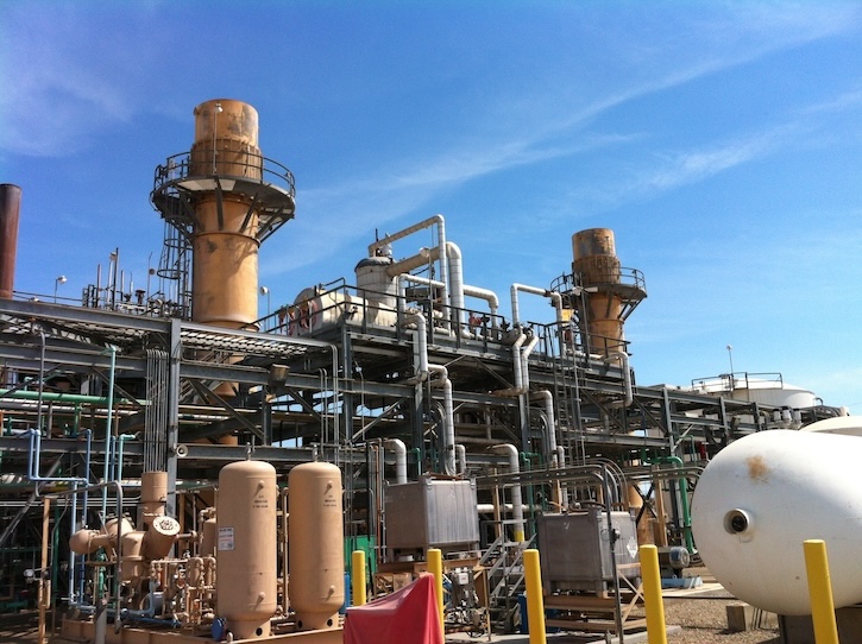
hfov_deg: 52.7
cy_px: 322
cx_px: 431
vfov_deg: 40.6
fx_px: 871
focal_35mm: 35
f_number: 2.8
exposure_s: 1/1588
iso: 80
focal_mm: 3.85
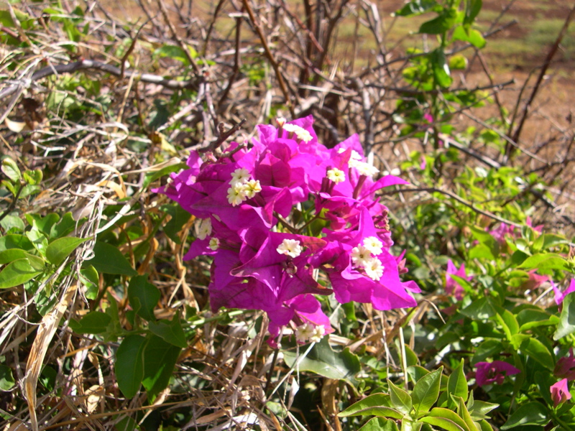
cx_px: 288
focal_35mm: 38
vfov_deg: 37.7
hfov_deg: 49.0
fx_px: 631
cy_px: 216
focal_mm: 8
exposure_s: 1/132
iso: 100
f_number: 7.6
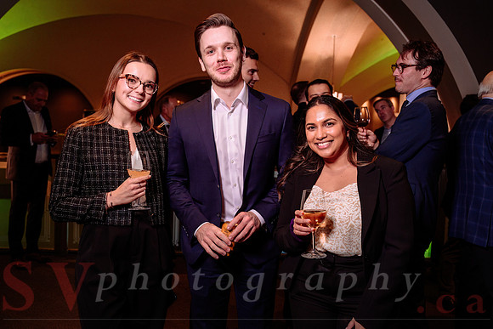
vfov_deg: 37.2
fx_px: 488
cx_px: 231
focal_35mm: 36
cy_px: 154
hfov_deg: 53.6
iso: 1000
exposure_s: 1/60
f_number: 4
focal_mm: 33.5
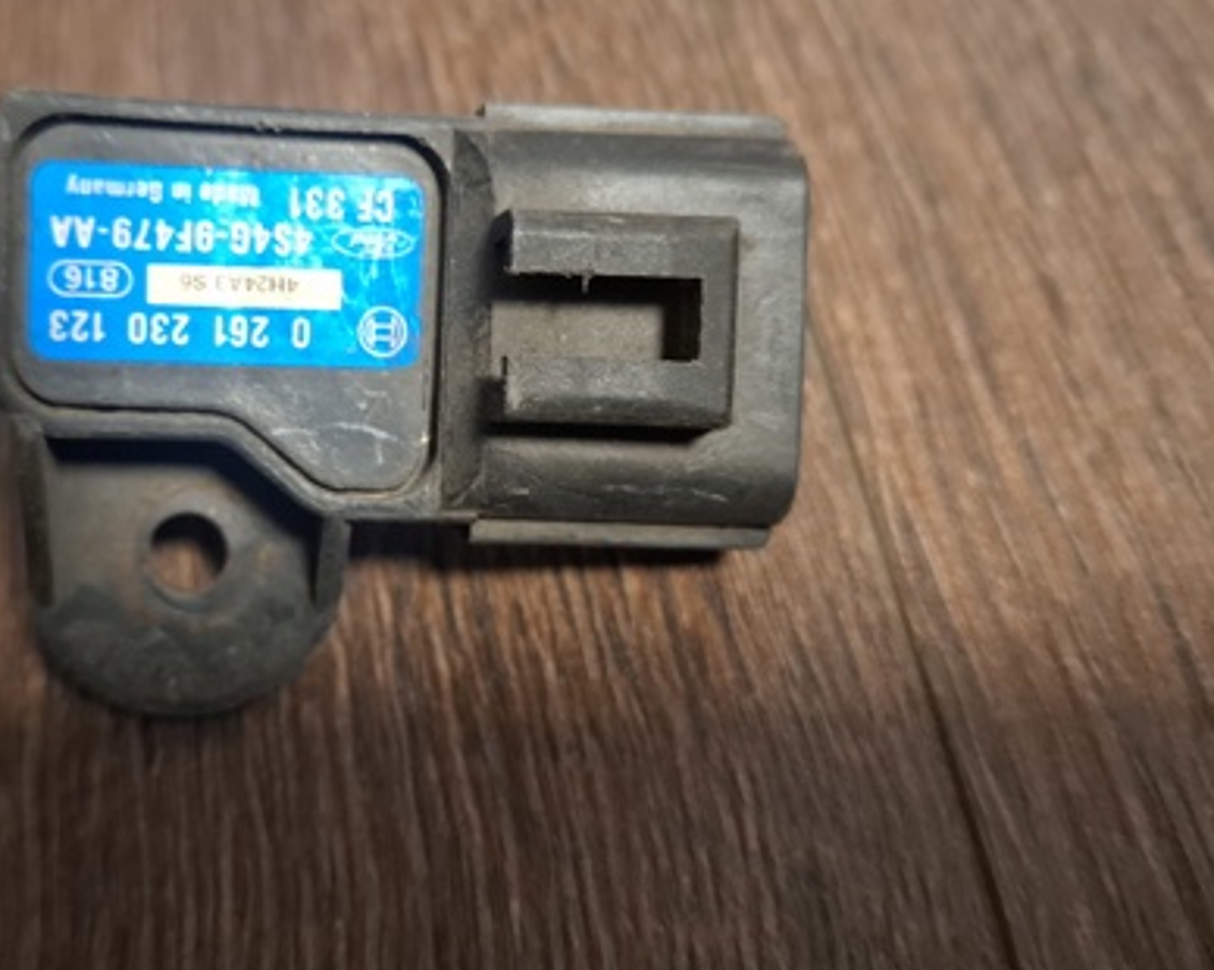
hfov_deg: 48.2
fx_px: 1329
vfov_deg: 40.1
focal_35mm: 37
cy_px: 433
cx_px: 394
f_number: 1.8
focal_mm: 5.54
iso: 500
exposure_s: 1/25
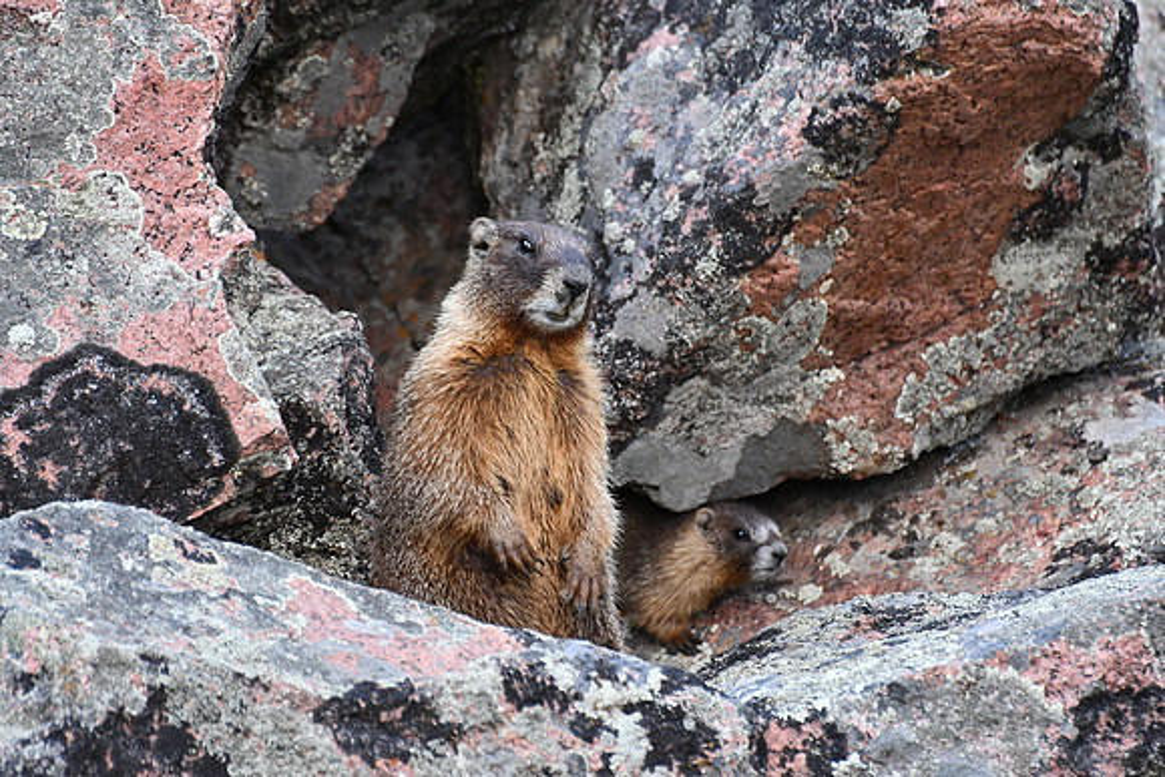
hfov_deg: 4.6
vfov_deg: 3.1
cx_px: 582
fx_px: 14565
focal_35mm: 450
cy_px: 388
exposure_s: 1/500
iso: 2000
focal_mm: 300
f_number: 5.6
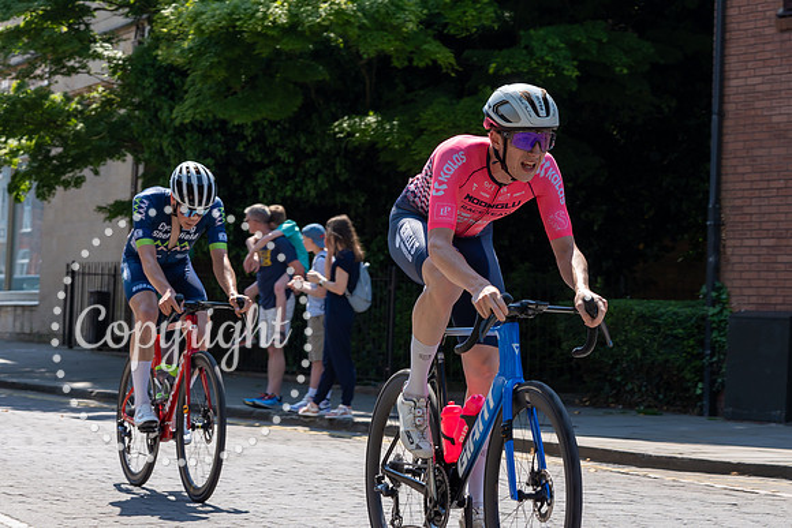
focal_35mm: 108
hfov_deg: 19.0
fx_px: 2366
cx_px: 510
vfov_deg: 12.7
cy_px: 141
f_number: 5
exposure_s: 1/800
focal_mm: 68
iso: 160
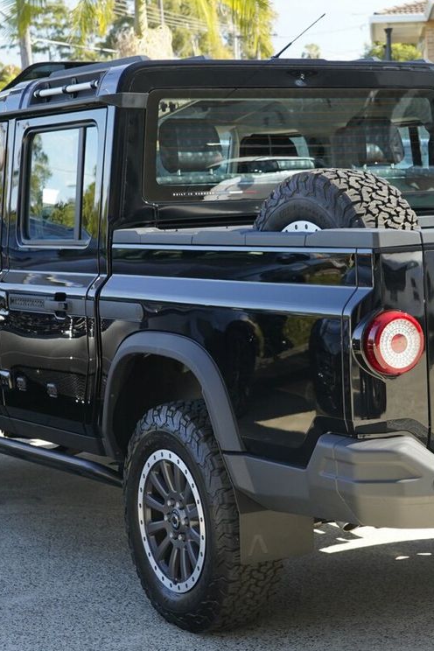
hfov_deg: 19.1
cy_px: 336
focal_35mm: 71
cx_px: 324
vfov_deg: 28.5
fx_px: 1284
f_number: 6.3
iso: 1000
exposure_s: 1/200
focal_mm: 44
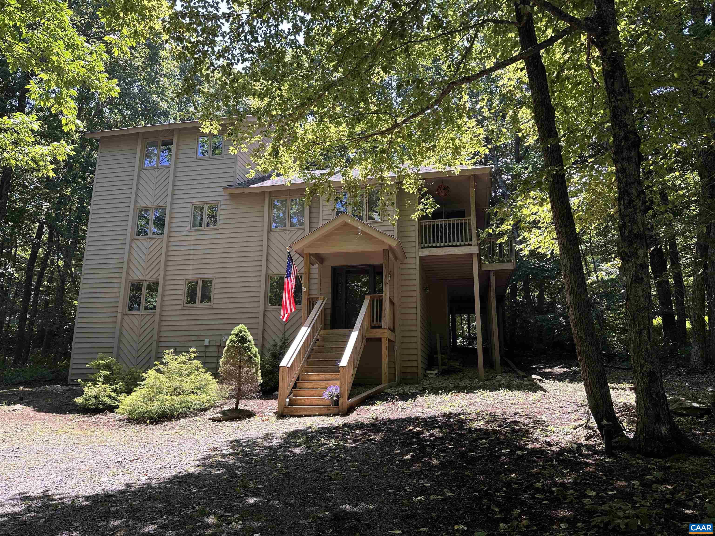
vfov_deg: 56.8
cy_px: 268
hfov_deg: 71.6
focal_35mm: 24
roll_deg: -0.8
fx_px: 496
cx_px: 358
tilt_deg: +13.4
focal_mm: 6.86
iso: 80
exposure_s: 1/347
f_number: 1.78
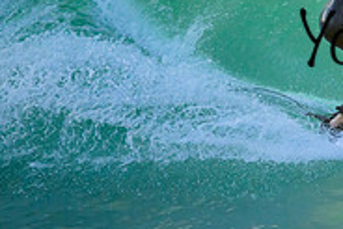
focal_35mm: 2520
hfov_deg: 0.8
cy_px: 21
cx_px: 492
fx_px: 24028
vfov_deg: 0.5
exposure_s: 1/2000
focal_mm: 800
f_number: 6.3
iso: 1800
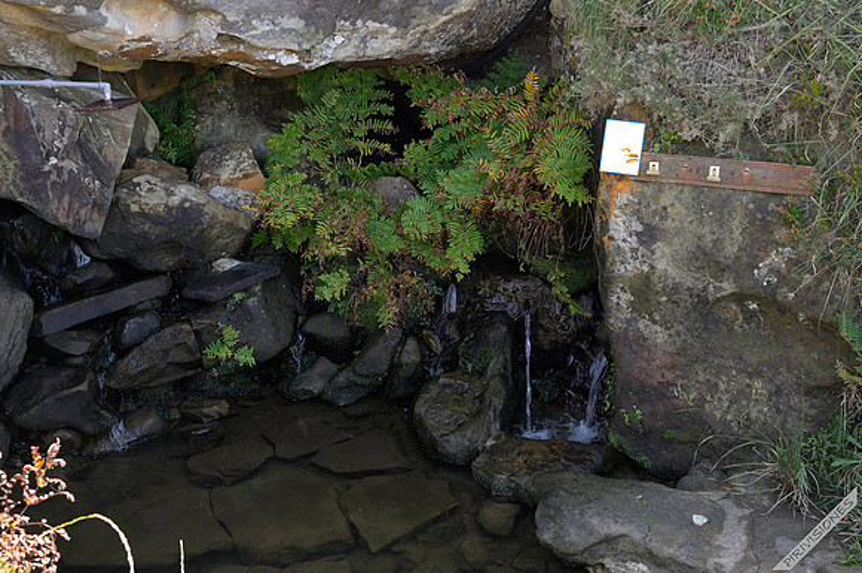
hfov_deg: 44.5
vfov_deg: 30.5
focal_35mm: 44
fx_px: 1053
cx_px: 431
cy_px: 286
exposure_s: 1/60
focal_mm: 44
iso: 200
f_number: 5.6
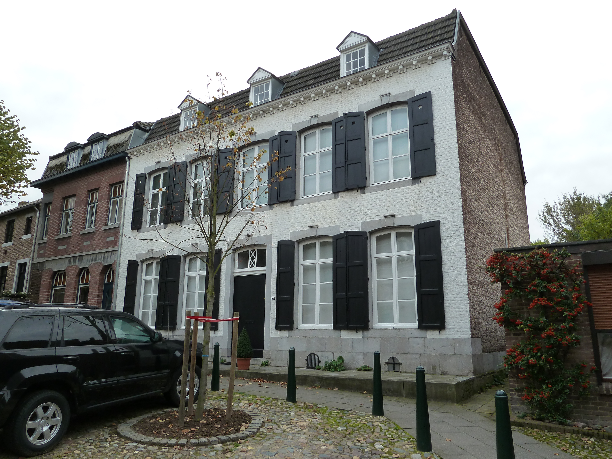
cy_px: 230
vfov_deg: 54.9
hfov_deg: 69.4
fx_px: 442
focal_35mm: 25
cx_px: 306
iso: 125
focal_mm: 4.1
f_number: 4
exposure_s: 1/160
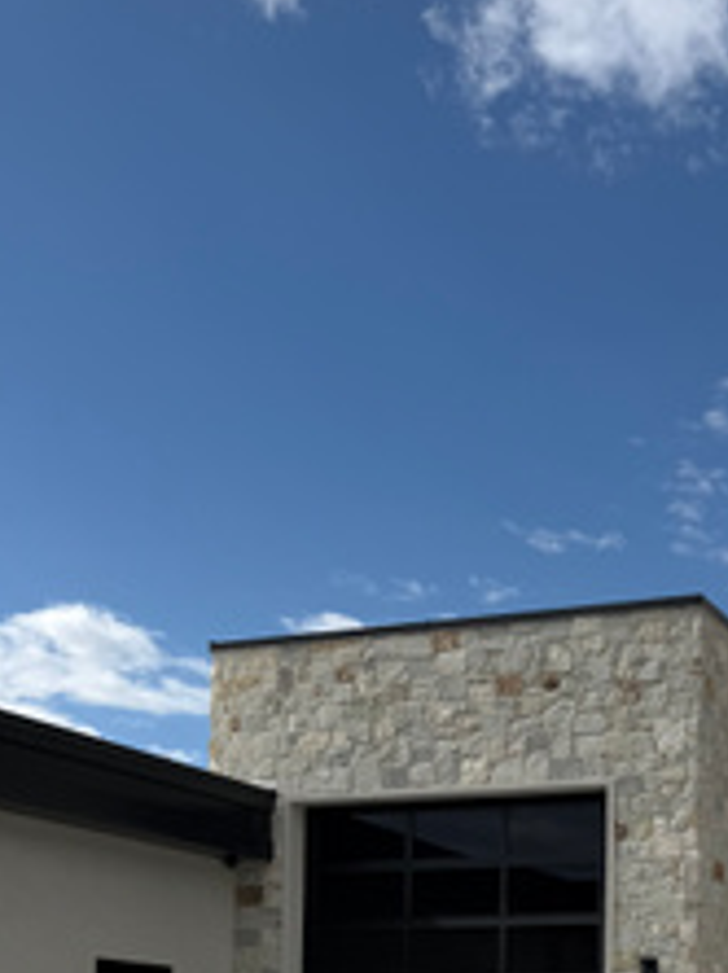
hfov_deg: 26.0
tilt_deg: +3.1
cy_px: 1030
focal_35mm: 52
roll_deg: -0.7
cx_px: 785
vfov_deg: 33.0
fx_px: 1461
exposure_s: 1/7353
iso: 80
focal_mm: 6.76
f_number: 1.78
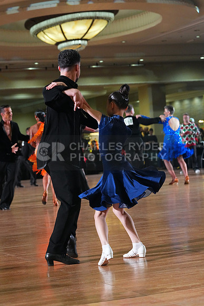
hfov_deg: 14.1
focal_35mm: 97
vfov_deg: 21.0
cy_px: 153
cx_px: 102
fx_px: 824
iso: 8000
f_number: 5.6
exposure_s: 1/400
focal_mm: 97
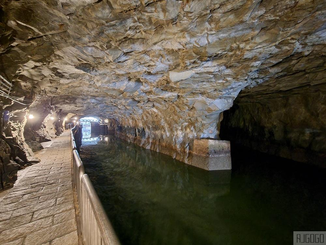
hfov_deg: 106.2
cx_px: 163
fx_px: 122
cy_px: 122
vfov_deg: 89.9
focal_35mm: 13
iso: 1000
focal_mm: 2.2
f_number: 2.2
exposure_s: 1/4
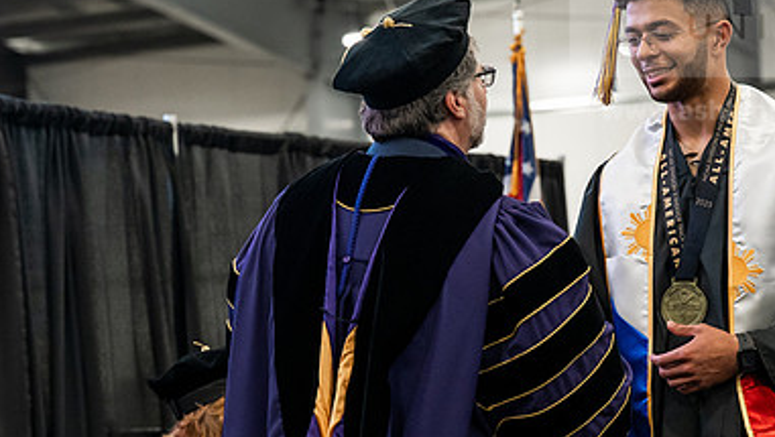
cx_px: 509
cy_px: 153
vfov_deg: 8.9
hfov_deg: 15.6
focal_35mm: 137
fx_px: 2818
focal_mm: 86
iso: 4000
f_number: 4.5
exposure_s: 1/200
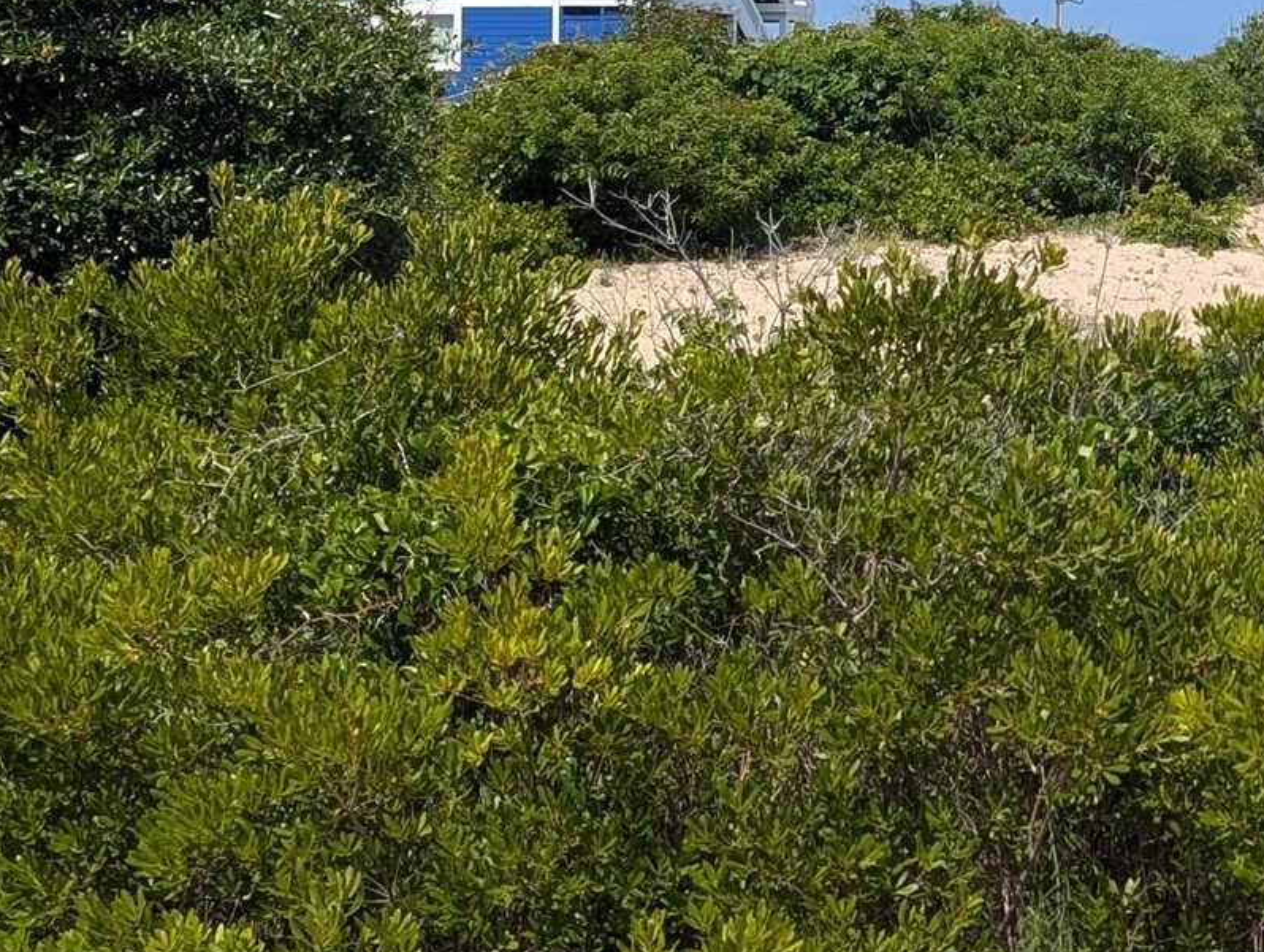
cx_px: 1327
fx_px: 3364
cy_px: 8
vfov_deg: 15.8
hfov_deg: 20.5
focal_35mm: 92
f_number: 1.68
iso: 21
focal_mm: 6.9
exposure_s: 1/1587
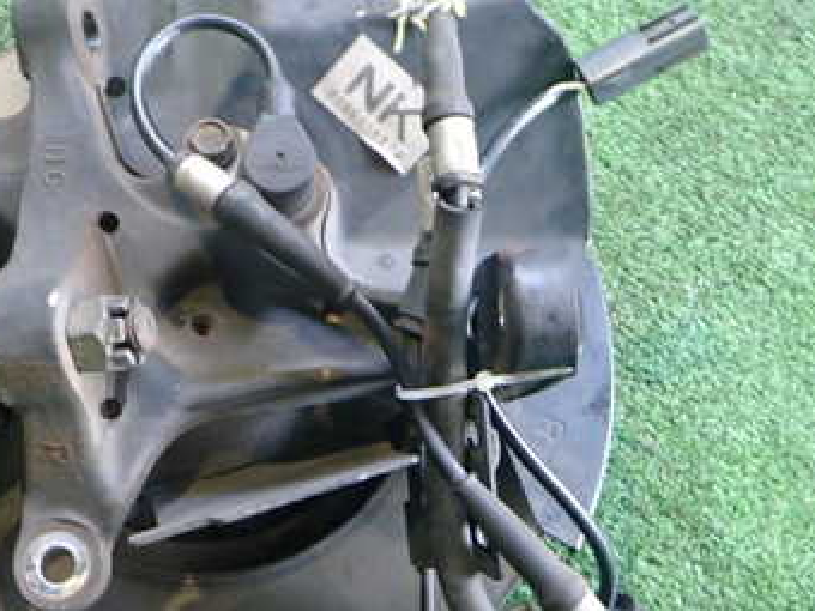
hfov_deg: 36.0
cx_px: 304
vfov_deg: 27.5
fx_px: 1248
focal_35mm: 53
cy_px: 290
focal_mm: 5.4
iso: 500
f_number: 2.3
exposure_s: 1/30
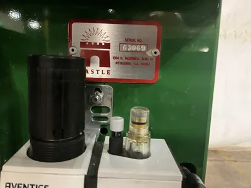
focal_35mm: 29
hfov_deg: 61.7
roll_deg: -2.6
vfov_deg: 48.2
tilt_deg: -10.5
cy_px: 94
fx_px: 210
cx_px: 126
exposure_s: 1/27
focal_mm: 3
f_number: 1.8
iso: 640
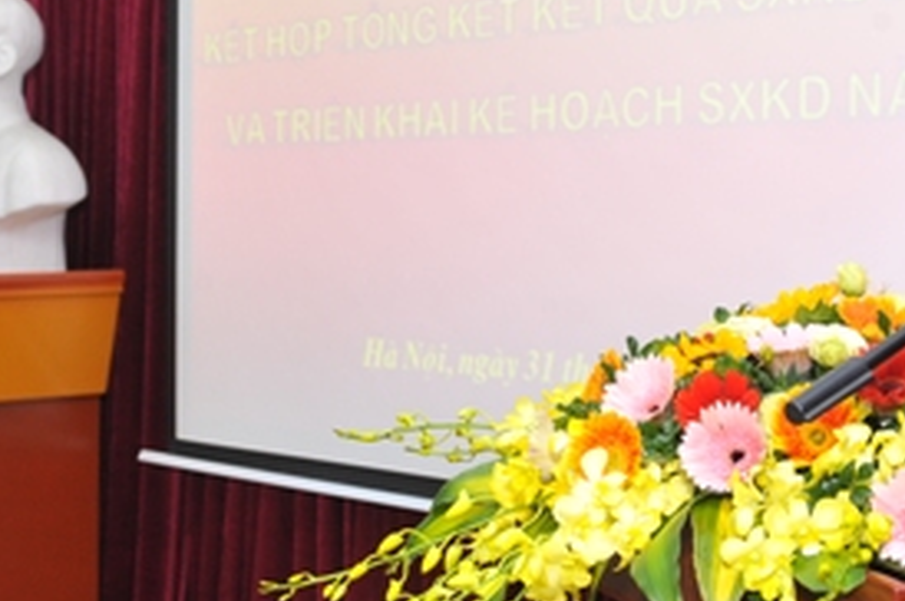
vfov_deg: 20.2
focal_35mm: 67
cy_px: 215
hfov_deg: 29.6
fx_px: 1682
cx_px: 695
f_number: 5.6
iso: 1100
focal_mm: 32
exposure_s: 1/100
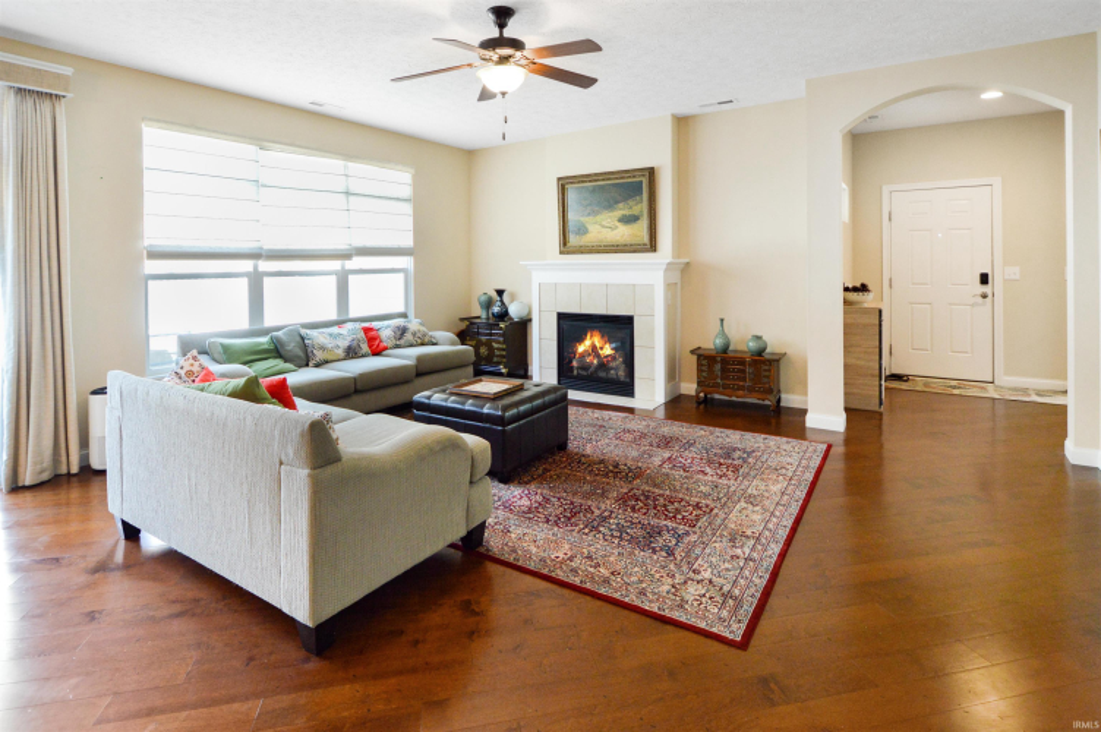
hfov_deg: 100.4
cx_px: 550
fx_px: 458
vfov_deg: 77.2
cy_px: 366
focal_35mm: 15
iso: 400
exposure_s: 1/60
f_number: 4
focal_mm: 10
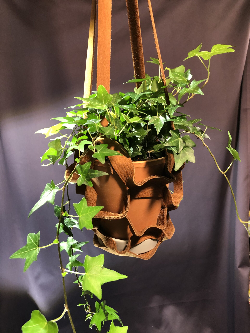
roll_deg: +0.6
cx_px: 125
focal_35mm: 28
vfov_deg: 63.4
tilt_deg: -13.4
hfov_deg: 49.7
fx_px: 270
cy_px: 166
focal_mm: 3.99
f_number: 1.8
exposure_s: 1/17
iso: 64
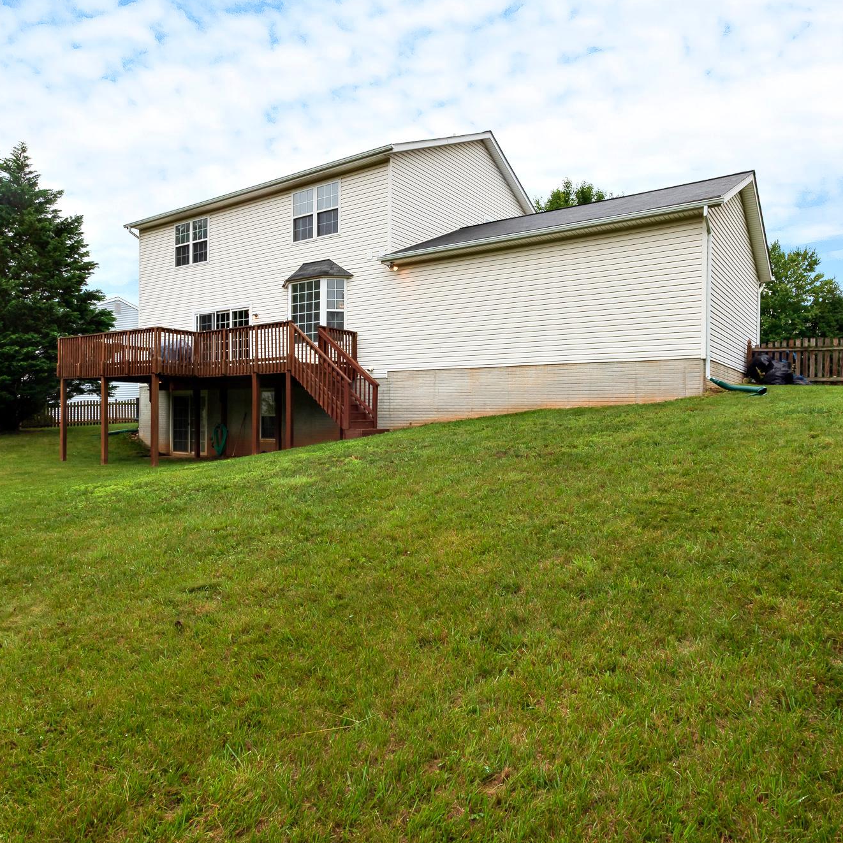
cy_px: 410
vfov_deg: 62.9
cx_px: 383
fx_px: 689
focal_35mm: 25
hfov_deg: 62.8
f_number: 16
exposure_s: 1/160
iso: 320
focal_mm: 19
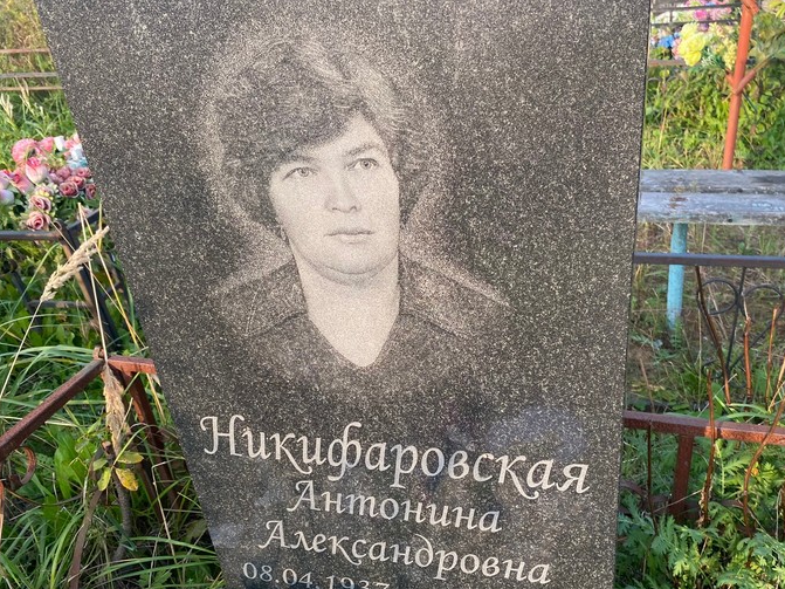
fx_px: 703
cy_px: 326
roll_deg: +4.9
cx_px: 463
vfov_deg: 45.4
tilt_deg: -31.1
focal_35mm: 31
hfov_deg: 58.0
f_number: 1.8
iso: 32
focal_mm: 4.25
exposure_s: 1/588
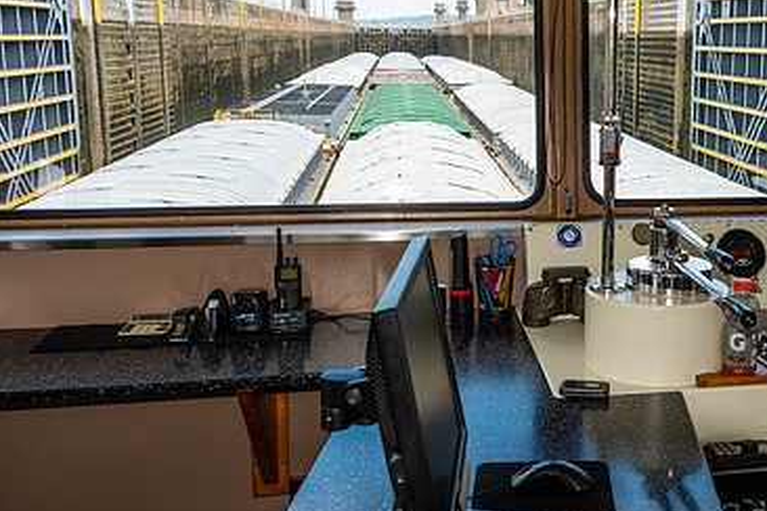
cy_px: 194
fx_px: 959
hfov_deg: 41.9
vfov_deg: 29.8
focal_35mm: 45
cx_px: 604
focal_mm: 28
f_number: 10
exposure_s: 1/60
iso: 110
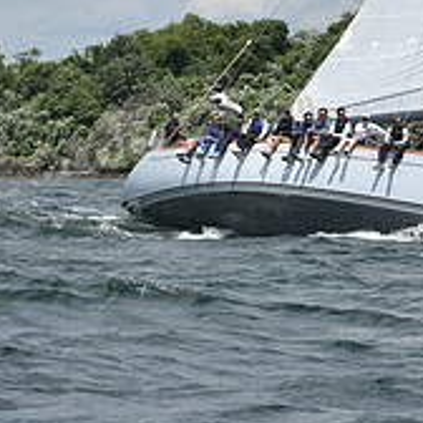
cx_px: 444
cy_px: -282
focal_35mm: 205
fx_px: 2834
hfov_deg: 8.5
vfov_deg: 8.3
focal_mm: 70
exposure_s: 1/1250
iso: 250
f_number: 8
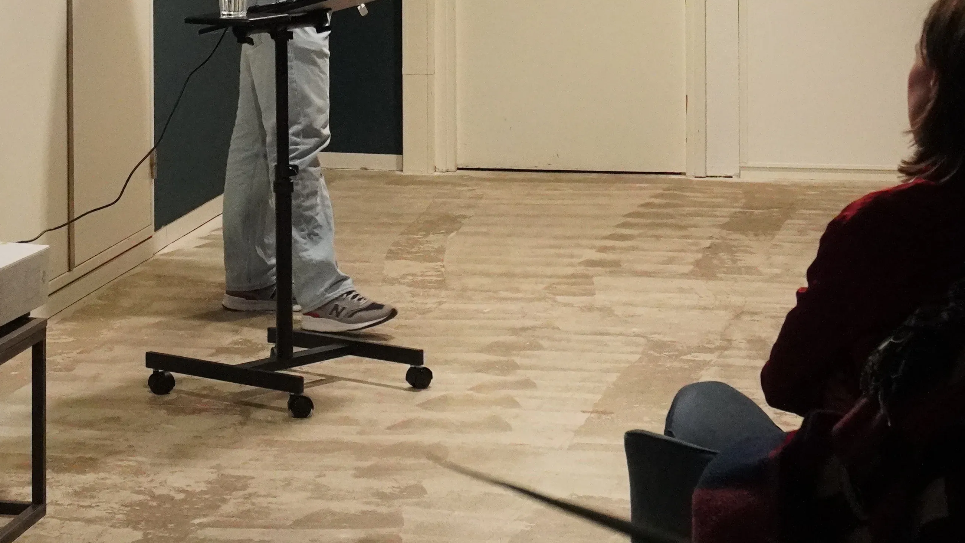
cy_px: -128
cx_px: 156
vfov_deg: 10.3
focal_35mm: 116
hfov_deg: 18.3
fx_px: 2968
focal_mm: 32
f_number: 7.1
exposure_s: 1/50
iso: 5000
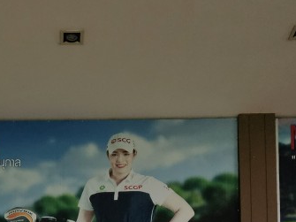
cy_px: 394
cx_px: 47
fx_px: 752
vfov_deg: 14.7
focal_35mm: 88
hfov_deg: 21.9
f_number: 1.8
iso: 800
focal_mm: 5.4
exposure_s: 1/100
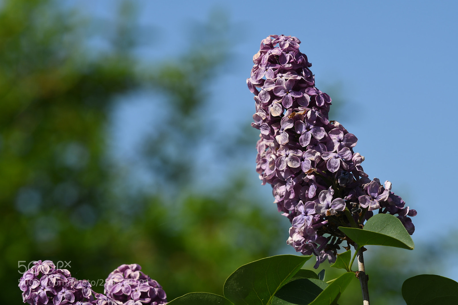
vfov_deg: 4.6
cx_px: 229
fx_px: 3816
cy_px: 152
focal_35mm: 300
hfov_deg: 6.9
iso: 100
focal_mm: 200
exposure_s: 1/250
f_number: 9
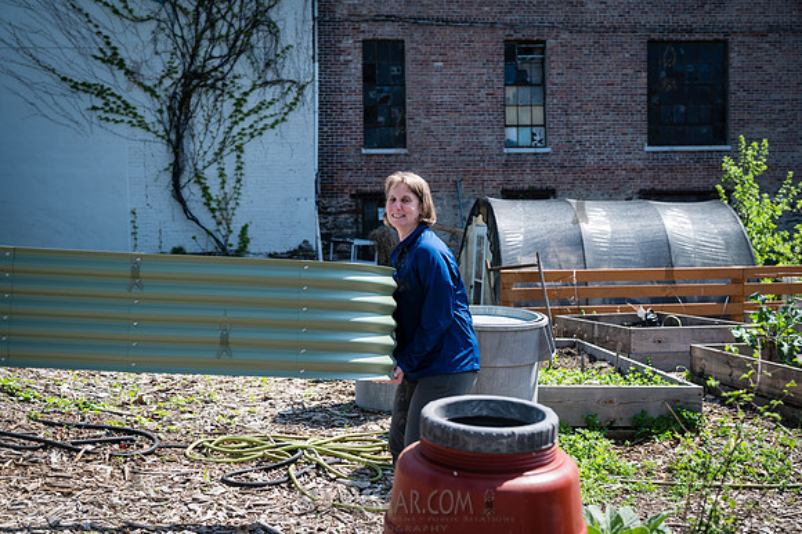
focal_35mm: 49
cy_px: 267
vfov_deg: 27.5
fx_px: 1091
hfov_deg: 40.4
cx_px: 401
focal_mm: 49
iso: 100
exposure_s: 1/500
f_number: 3.5
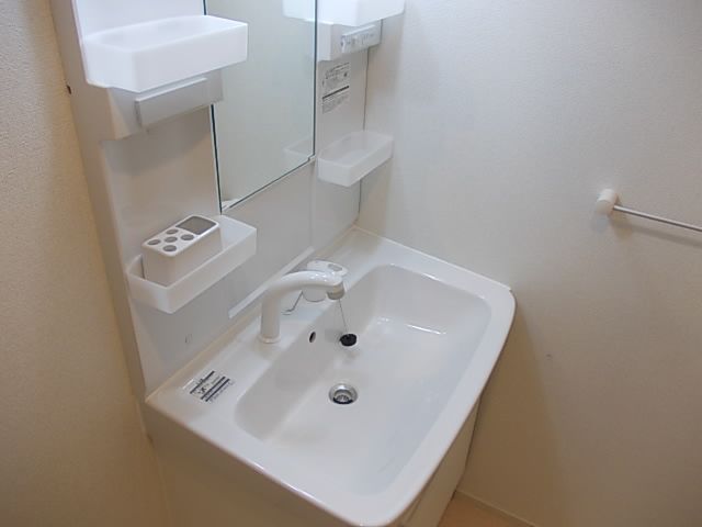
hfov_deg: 63.4
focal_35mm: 28
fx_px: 568
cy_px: 264
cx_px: 351
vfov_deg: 49.7
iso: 80
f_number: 2.7
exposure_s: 1/30
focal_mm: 4
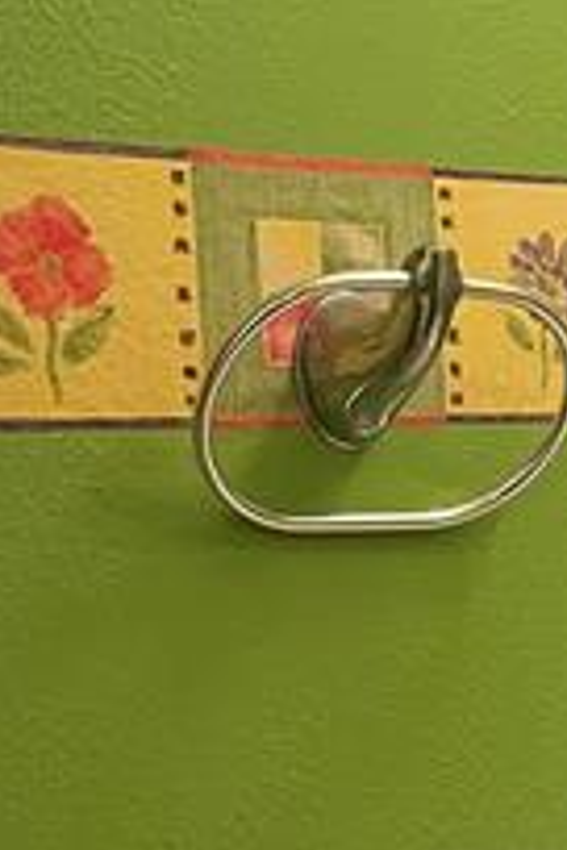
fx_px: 2315
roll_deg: -0.1
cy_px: 788
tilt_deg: -10.3
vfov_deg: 20.3
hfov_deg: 12.5
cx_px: 1096
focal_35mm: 98
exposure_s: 1/60
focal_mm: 5.1
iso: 125
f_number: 1.6
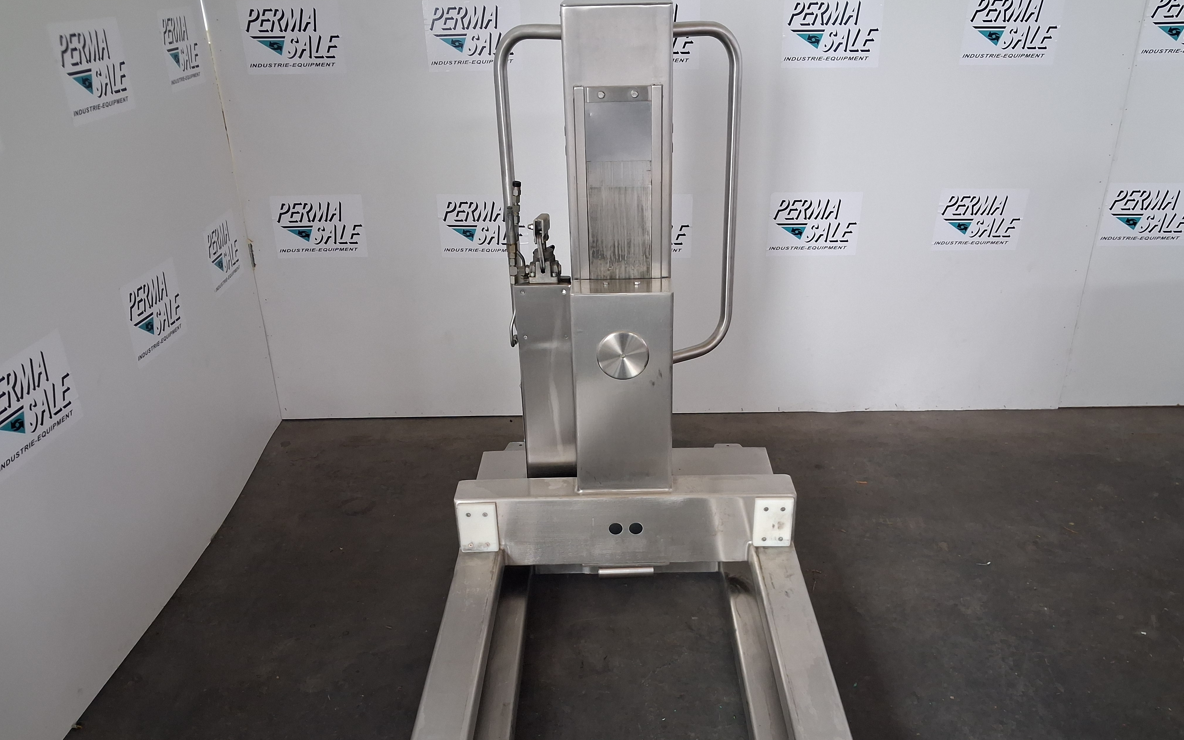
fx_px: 936
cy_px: 422
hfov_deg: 64.6
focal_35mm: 29
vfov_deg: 43.0
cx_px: 599
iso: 500
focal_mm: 4
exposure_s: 1/50
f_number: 1.8
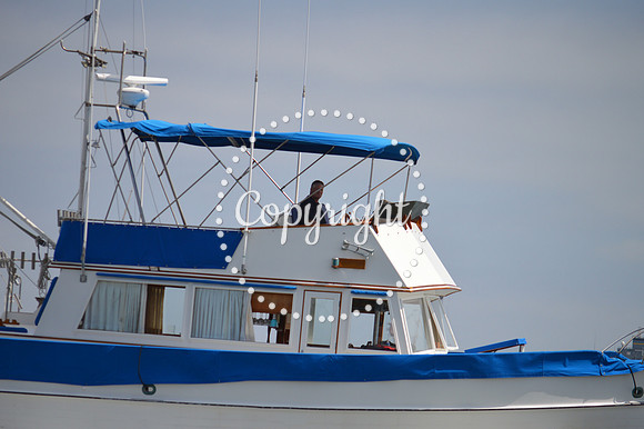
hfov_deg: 9.5
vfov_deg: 6.3
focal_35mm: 218
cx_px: 322
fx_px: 3888
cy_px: 214
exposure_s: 1/2000
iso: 220
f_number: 5.6
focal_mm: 145
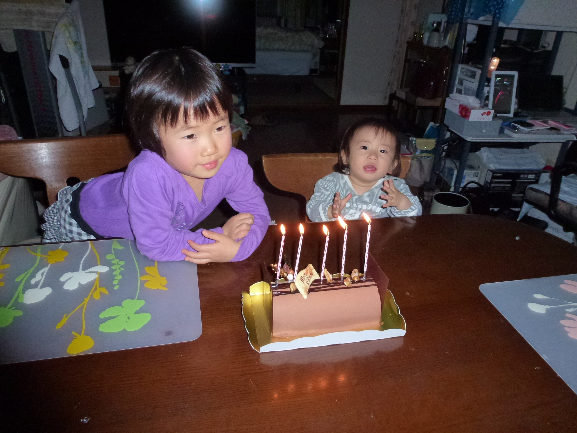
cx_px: 288
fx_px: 400
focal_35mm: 24
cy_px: 216
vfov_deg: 56.8
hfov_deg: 71.6
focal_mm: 4.3
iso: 400
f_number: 3.3
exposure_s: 1/60
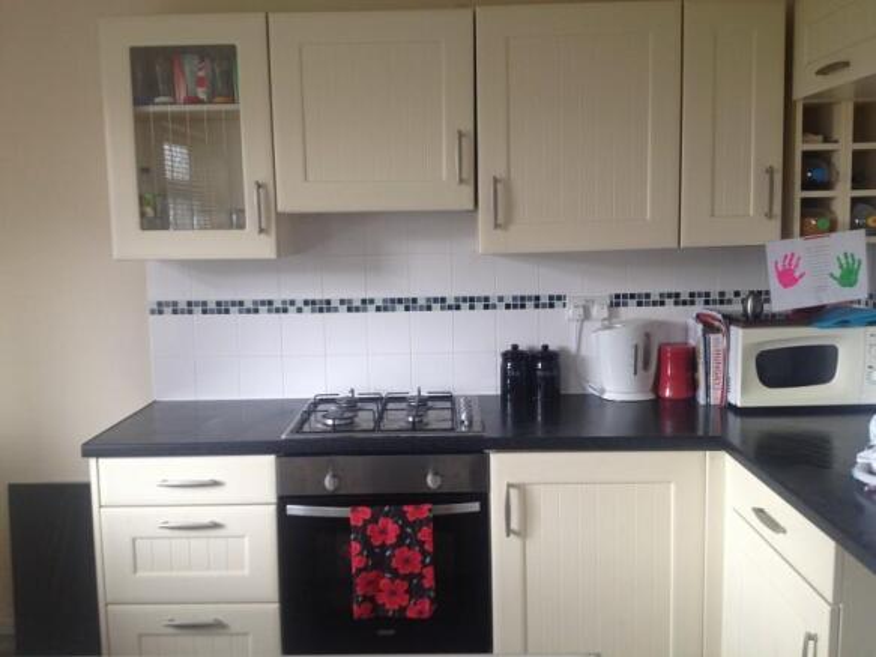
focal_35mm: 35
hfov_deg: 52.6
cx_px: 438
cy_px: 328
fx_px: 886
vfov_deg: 40.7
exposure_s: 1/20
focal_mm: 4.28
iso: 64
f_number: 2.4
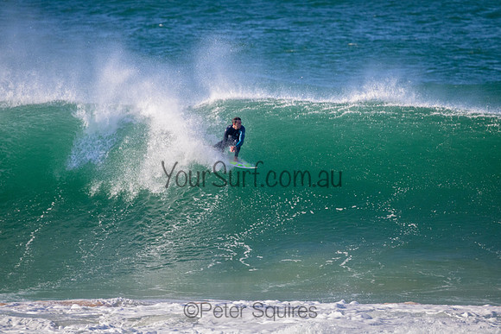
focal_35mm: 800
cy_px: 167
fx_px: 11135
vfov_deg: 1.7
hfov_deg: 2.6
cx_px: 250
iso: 2500
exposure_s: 1/2000
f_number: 11
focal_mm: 800
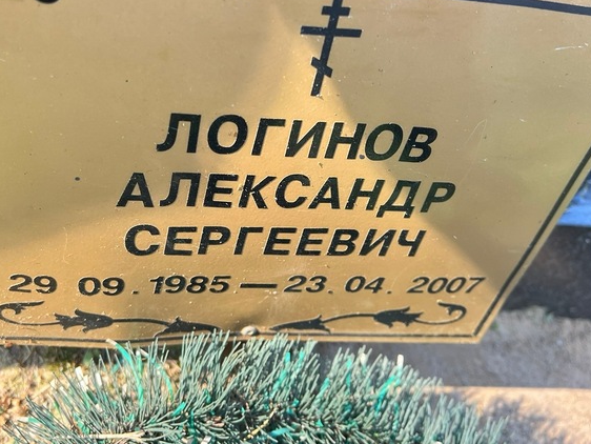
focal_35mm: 37
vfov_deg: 38.3
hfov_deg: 50.1
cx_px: 284
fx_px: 632
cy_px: 155
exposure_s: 1/149
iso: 32
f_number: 1.5
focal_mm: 5.7
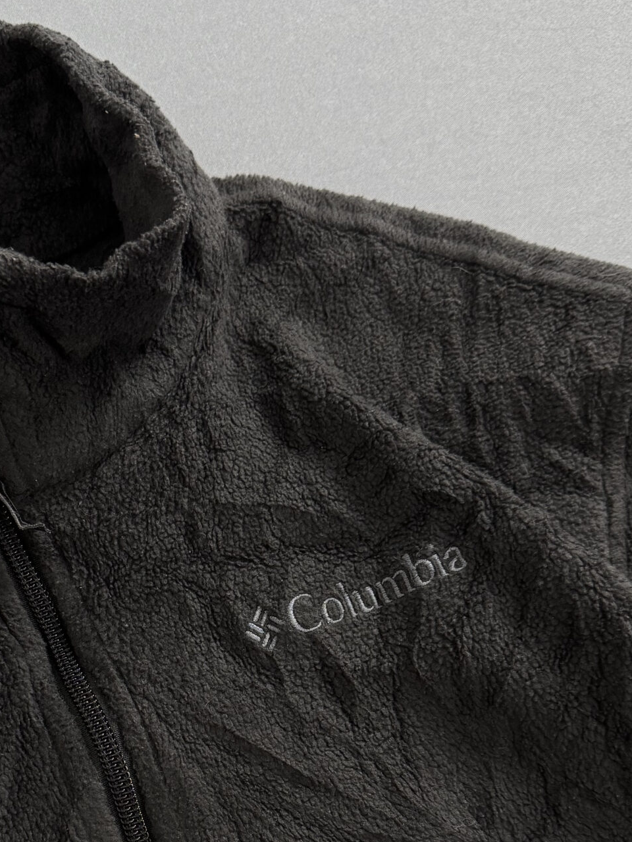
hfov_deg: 29.9
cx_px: 176
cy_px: 677
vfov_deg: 38.2
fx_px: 1168
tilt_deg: -74.0
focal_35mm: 48
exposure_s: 1/60
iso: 250
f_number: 1.78
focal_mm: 6.76
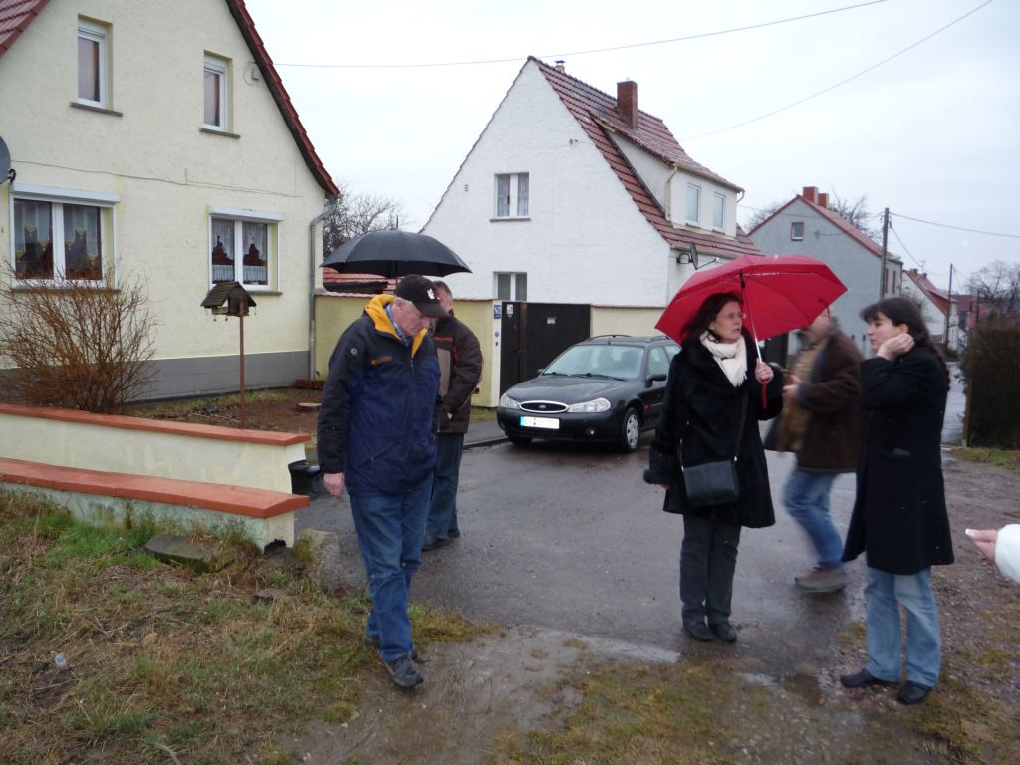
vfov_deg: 46.8
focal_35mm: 30
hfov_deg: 60.0
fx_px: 884
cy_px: 382
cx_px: 510
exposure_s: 1/30
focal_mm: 5.2
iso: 200
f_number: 3.3
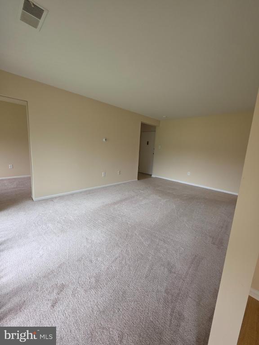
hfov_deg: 89.9
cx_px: 130
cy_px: 172
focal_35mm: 13
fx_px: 130
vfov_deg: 106.2
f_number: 1.9
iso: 80
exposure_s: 1/120
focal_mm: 2.2
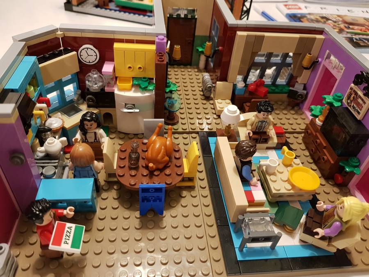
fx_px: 277
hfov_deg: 67.3
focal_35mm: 26
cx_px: 184
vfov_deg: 53.1
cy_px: 138
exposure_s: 1/20
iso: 250
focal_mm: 4.2
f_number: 1.7
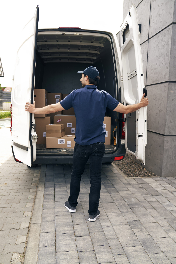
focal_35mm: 30
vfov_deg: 61.9
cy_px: 133
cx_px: 87
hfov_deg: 43.6
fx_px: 220
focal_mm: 29
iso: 125
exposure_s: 1/640
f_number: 4
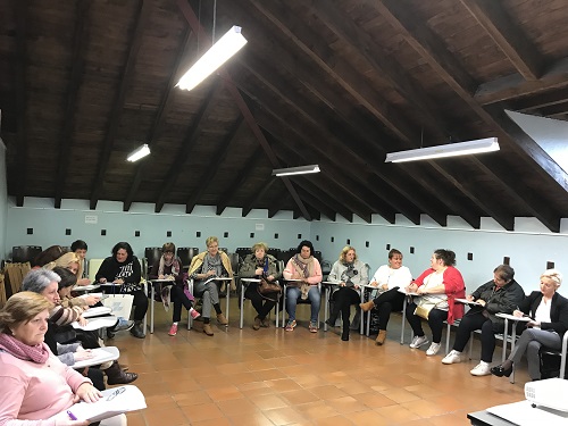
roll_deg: -2.9
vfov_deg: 49.7
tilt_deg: +0.6
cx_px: 284
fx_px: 459
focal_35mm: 28
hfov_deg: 63.4
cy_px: 213
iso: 80
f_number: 1.8
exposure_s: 1/17
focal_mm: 3.99
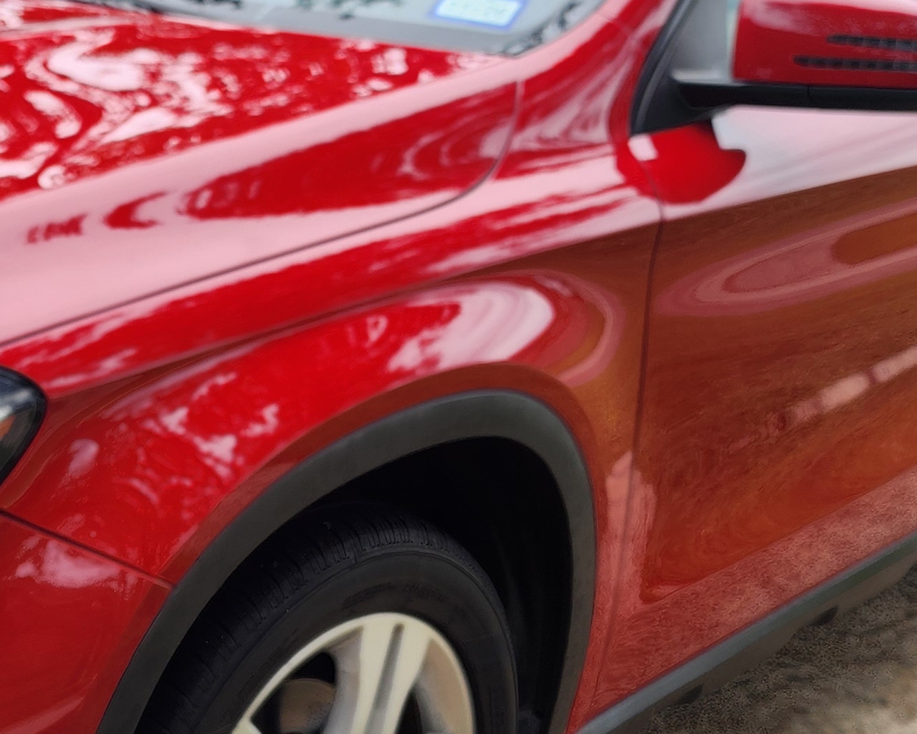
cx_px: 52
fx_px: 1873
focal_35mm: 69
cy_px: 490
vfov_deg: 22.1
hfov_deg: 26.4
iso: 12
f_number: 1.8
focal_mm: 6.4
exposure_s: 1/203
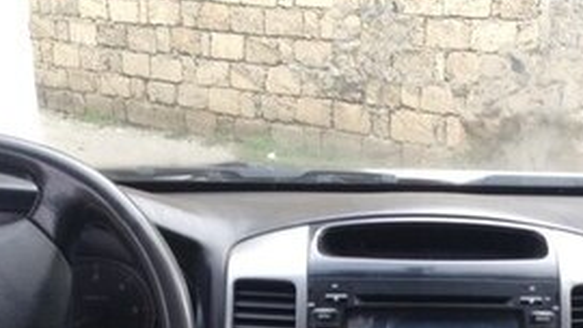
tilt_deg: -19.1
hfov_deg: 24.0
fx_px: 1361
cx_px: 417
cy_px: 502
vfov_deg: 13.0
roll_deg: +1.3
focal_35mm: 88
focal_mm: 4.12
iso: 50
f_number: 2.4
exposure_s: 1/30
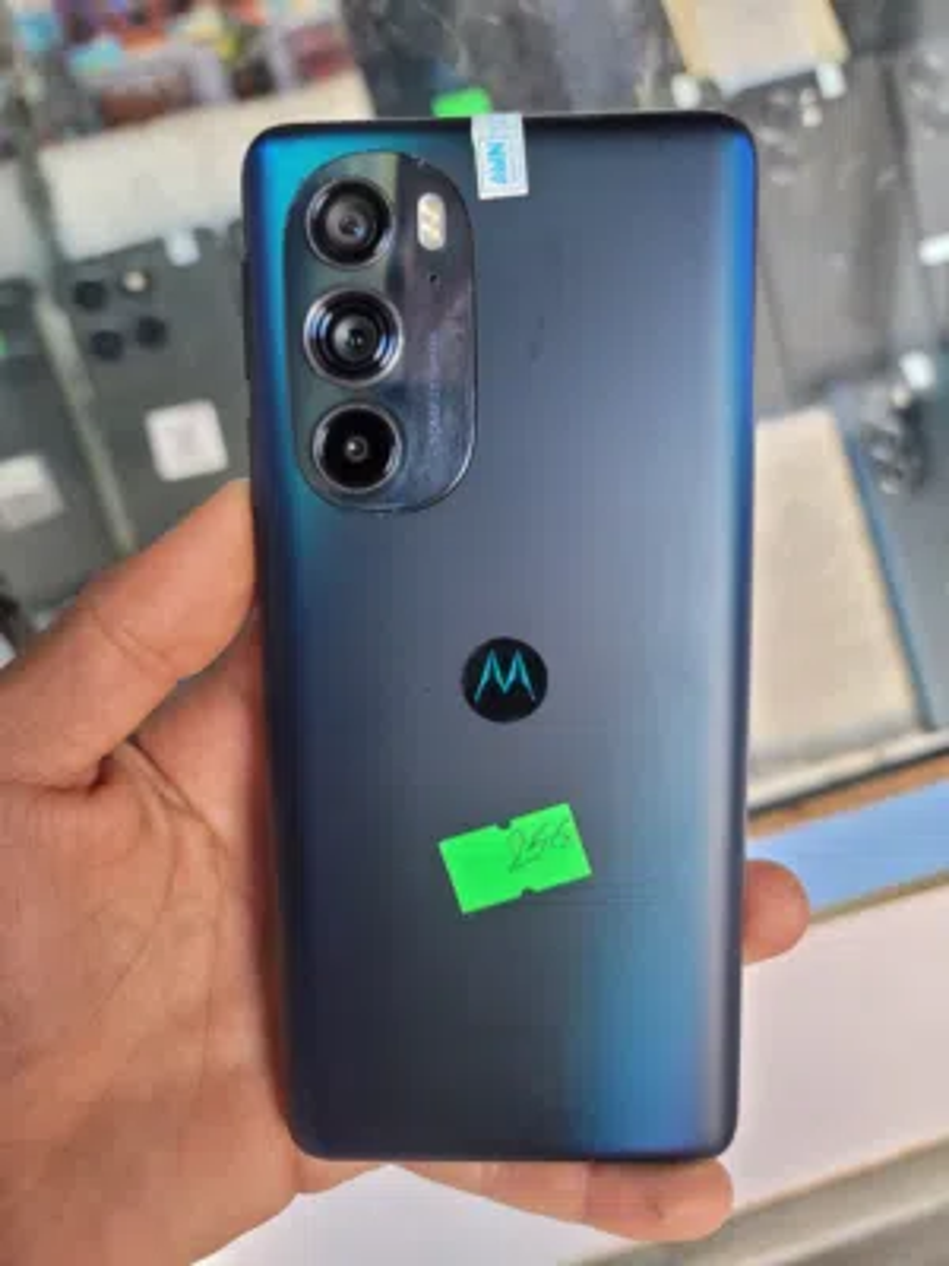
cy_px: 633
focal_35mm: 25
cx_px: 474
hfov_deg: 54.9
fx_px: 914
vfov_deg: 69.4
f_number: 1.8
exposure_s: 1/120
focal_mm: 7
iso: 250
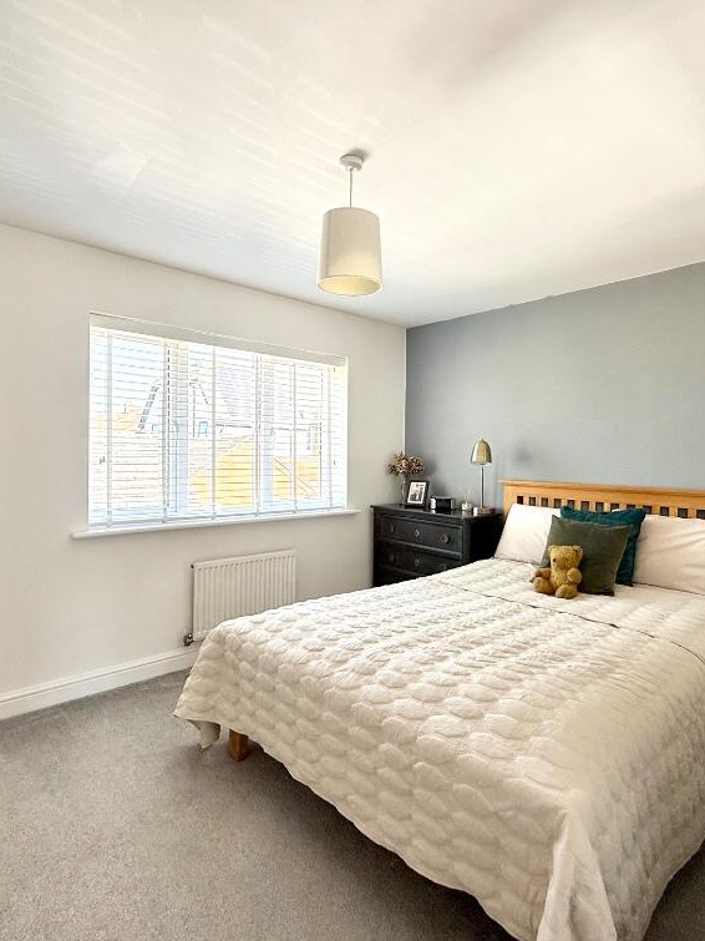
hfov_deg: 68.4
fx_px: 516
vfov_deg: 84.7
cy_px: 474
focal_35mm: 19
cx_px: 394
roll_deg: -0.7
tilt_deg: -1.6
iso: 64
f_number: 2.2
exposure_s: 1/105
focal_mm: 2.22
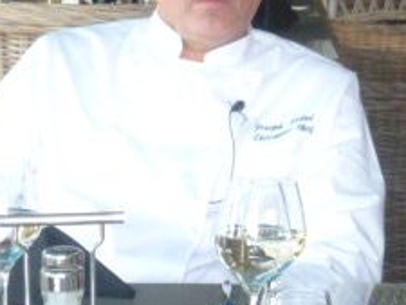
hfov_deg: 7.8
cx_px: 350
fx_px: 2969
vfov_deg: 5.9
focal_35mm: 253
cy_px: 85
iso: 500
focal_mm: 16
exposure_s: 1/60
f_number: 4.9
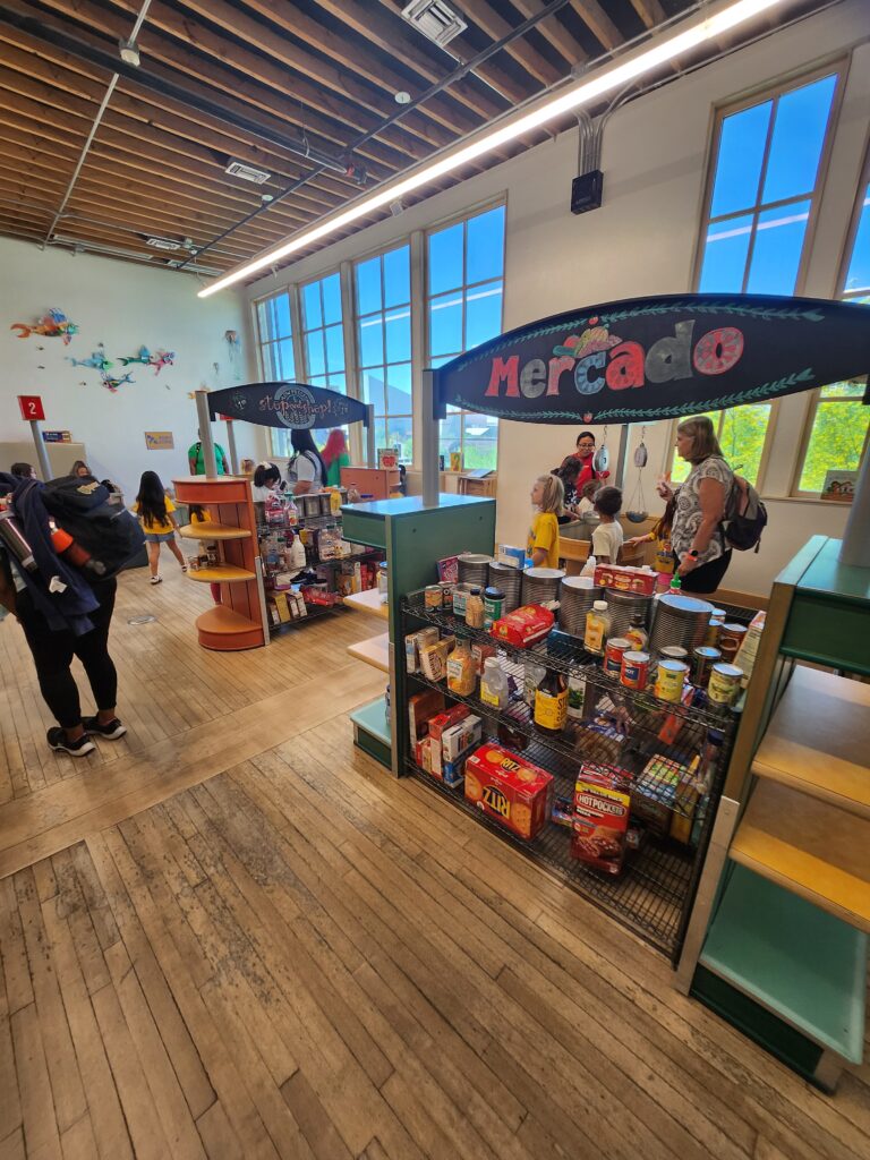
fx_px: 436
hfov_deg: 89.9
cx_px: 435
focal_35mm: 13
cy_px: 580
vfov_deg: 106.2
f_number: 2.2
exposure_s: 1/60
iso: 80
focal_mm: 1.7
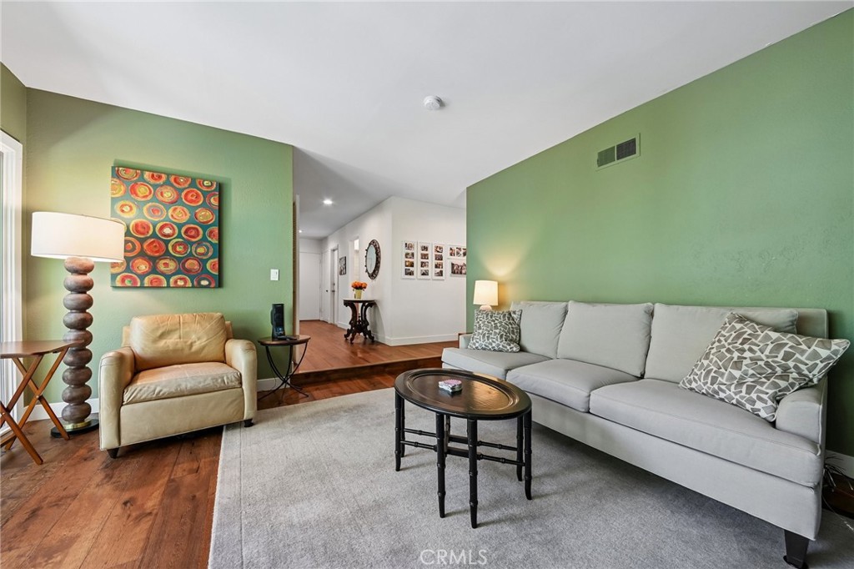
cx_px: 427
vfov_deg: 90.0
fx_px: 285
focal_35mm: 12
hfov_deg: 112.6
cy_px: 284
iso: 250
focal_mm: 12
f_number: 8
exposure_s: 1/3.33
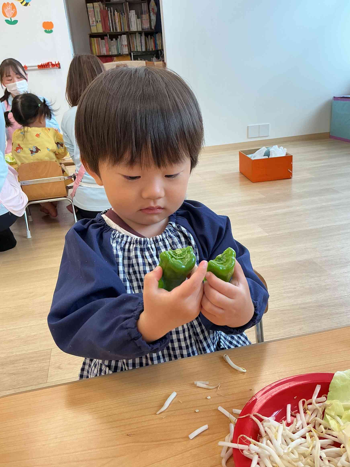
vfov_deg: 60.0
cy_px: 238
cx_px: 181
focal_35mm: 30
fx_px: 404
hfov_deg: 46.8
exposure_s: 1/120
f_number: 1.8
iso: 25
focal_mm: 3
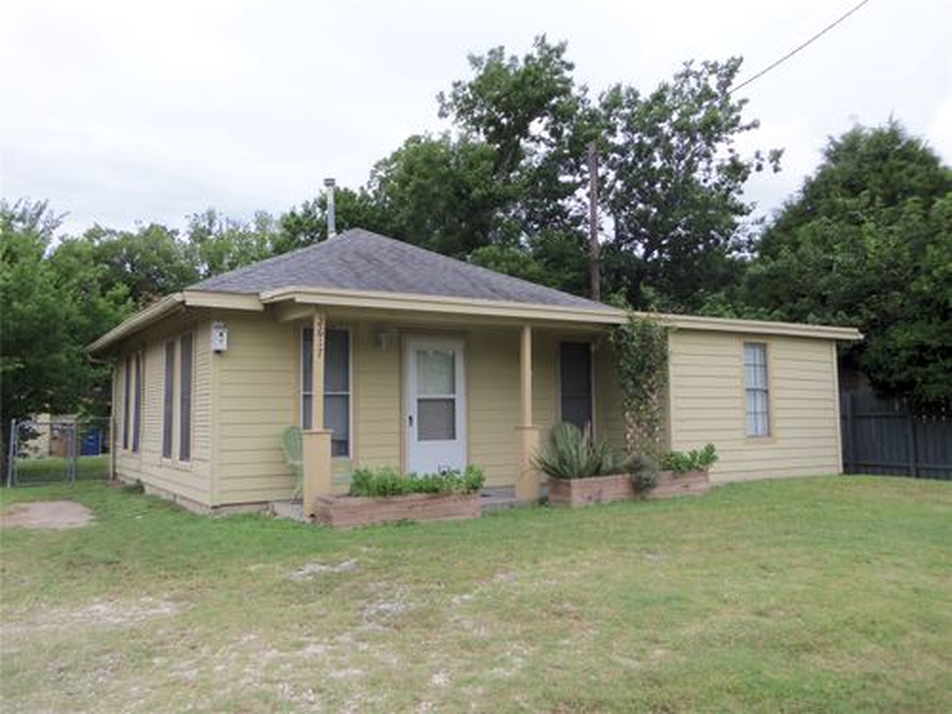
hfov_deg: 63.4
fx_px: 770
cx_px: 476
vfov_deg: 49.7
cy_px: 357
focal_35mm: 28
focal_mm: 5.1
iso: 64
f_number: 3.9
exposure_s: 1/250
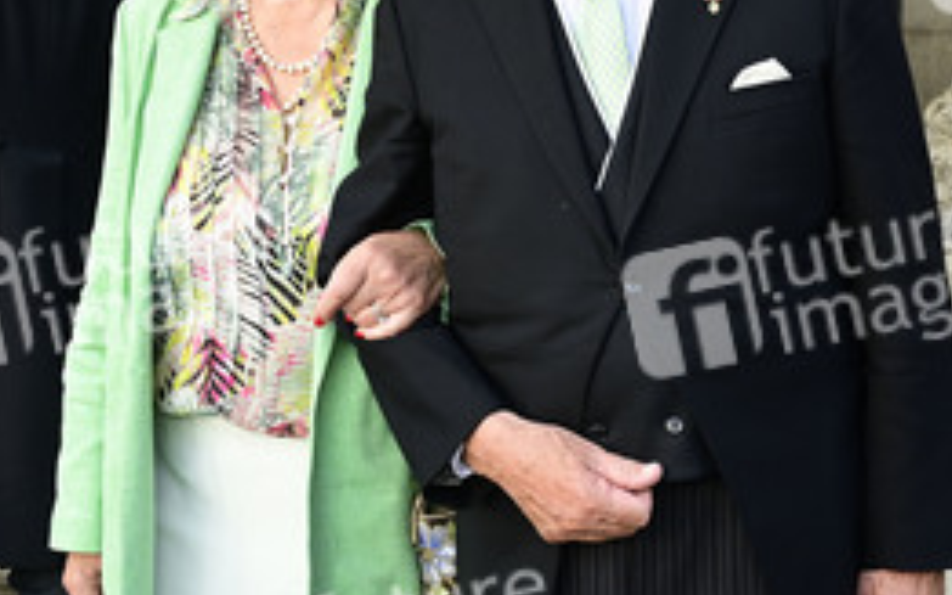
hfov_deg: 37.7
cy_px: 110
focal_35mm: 54
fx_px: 1395
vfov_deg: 23.7
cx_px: 478
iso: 400
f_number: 6.3
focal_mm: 34.5
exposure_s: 1/200
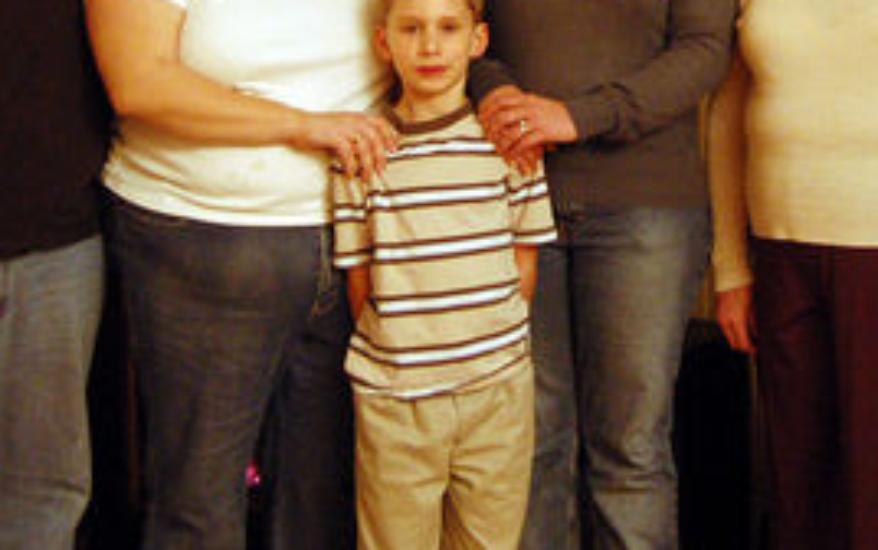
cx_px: 485
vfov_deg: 17.1
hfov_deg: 27.8
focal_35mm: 74
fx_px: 1772
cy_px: -49
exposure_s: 1/20
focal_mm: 20
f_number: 3.8
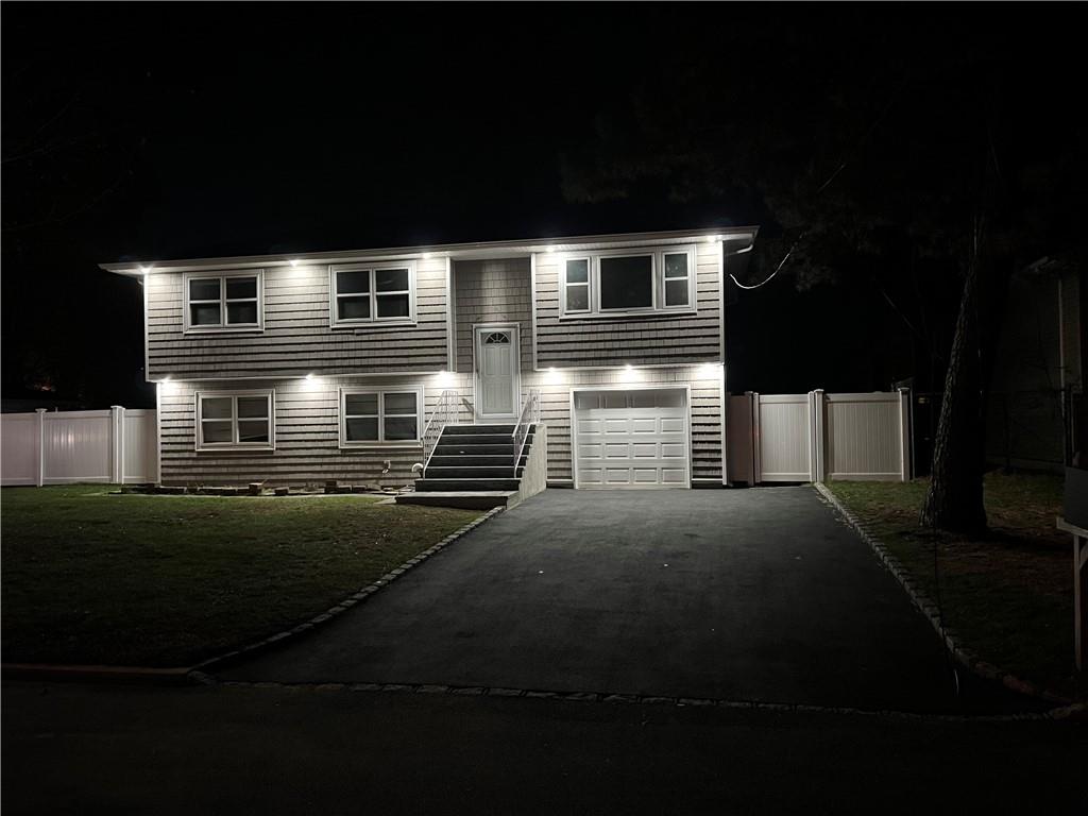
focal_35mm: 26
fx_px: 817
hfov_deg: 67.3
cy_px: 408
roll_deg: +0.9
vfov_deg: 53.1
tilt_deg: +0.6
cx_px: 544
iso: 500
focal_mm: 5.7
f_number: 1.5
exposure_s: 1/30
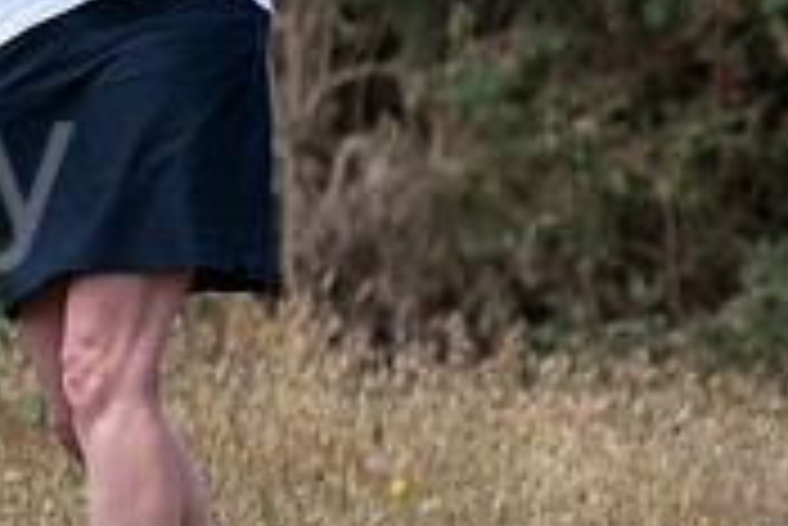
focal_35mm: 1688
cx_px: -500
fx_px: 36978
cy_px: -52
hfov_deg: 1.2
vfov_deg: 0.8
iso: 500
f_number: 5.6
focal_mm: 340
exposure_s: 1/1600
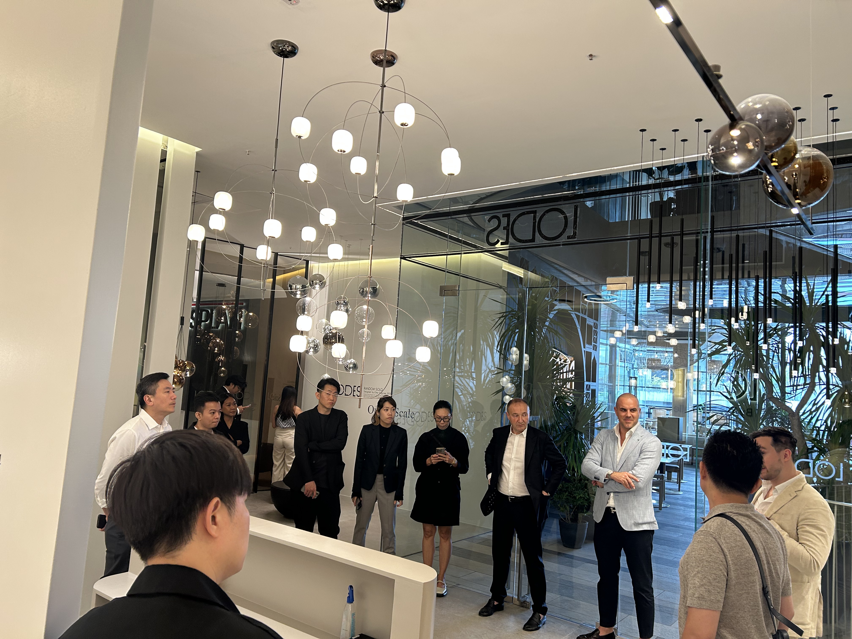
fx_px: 640
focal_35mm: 26
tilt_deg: +5.3
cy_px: 320
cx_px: 426
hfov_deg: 67.3
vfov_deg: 53.1
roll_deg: -4.2
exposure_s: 1/120
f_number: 1.5
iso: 100
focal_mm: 5.7
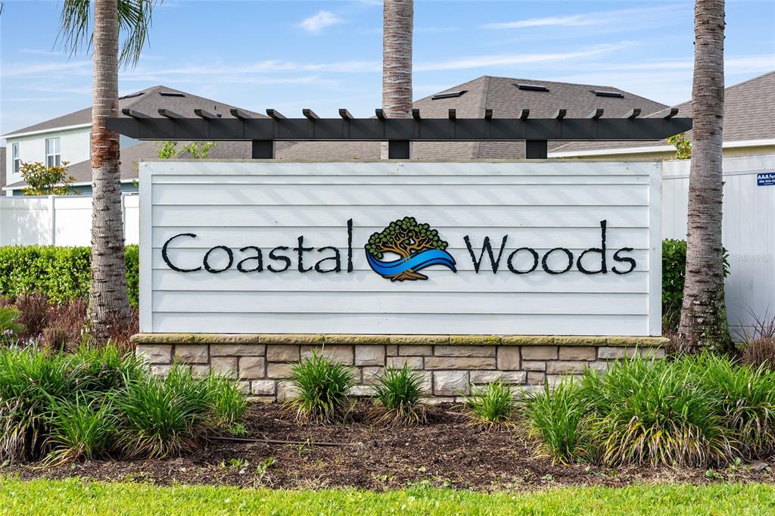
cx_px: 388
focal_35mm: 64
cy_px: 258
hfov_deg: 31.6
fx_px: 1371
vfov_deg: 21.3
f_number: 7.1
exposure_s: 1/640
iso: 200
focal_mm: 63.7
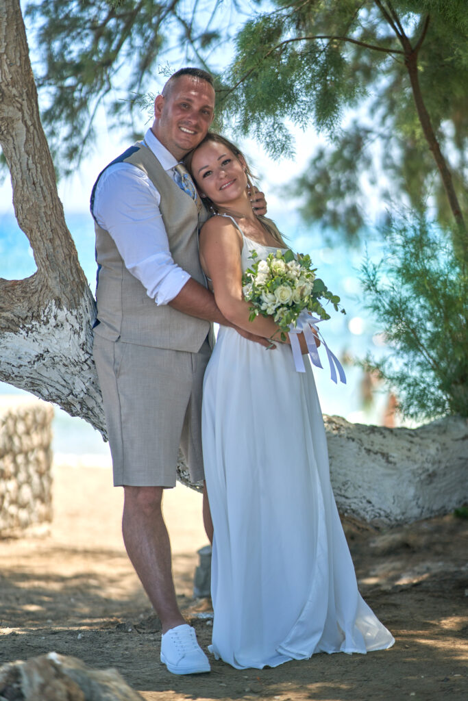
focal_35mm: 85
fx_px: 1657
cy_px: 350
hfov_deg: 16.1
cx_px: 234
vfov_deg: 23.9
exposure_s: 1/4000
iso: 100
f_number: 1.4
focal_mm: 85
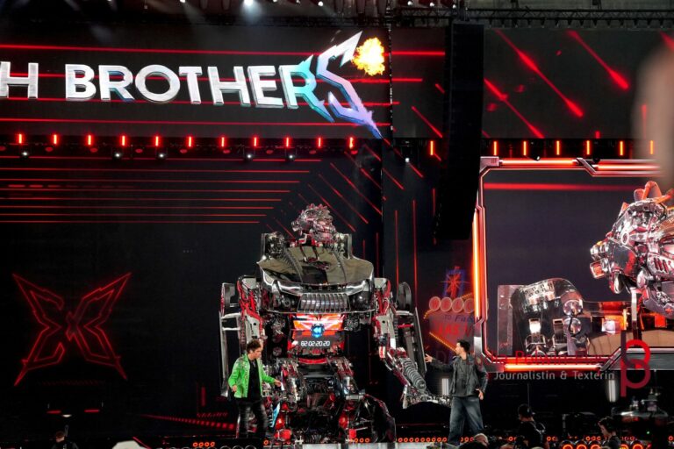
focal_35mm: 120
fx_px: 2246
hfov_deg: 17.1
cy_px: 224
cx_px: 337
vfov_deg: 11.4
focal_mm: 80
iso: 2000
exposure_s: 1/160
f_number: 5
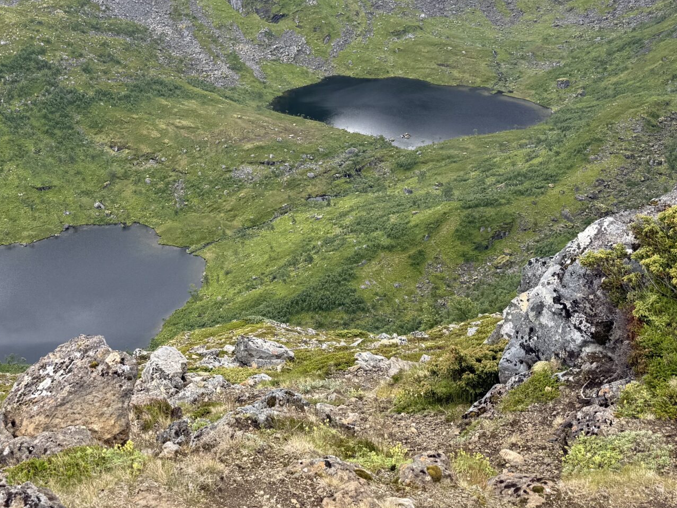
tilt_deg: -20.9
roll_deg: +0.0
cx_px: 153
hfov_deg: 38.4
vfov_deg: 29.7
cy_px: 123
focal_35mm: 48
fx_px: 939
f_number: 1.78
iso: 80
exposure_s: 1/920
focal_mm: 6.76
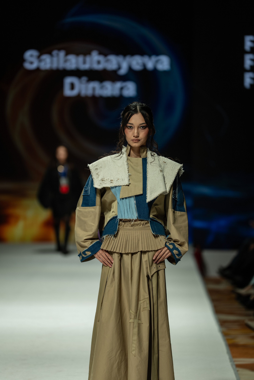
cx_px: 127
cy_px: 190
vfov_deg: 11.1
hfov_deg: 7.4
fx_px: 1969
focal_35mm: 186
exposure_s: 1/320
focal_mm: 186.1
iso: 200
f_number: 2.8
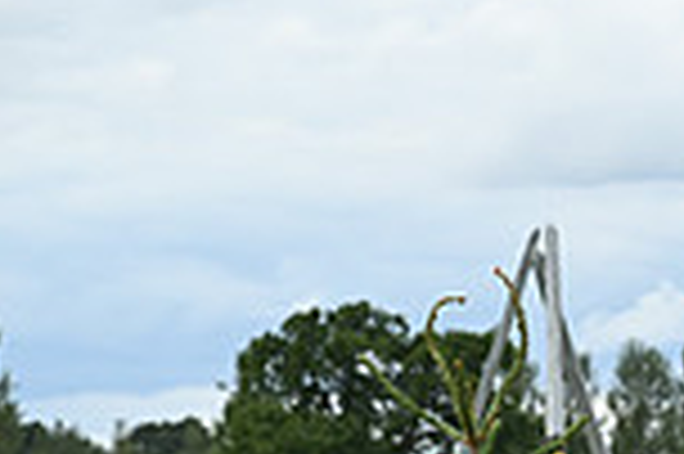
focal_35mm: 374
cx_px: 1228
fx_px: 7098
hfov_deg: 5.4
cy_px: 231
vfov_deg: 3.7
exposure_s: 1/1250
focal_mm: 98
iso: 800
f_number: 5.6
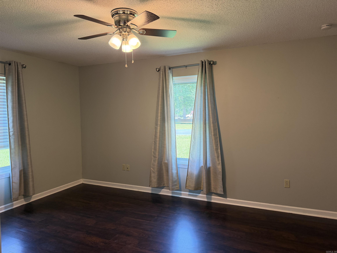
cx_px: 168
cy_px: 126
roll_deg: +1.2
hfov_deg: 71.6
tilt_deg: -2.9
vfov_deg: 56.8
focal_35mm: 24
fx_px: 234
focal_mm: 6.76
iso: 320
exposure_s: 1/120
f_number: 1.78
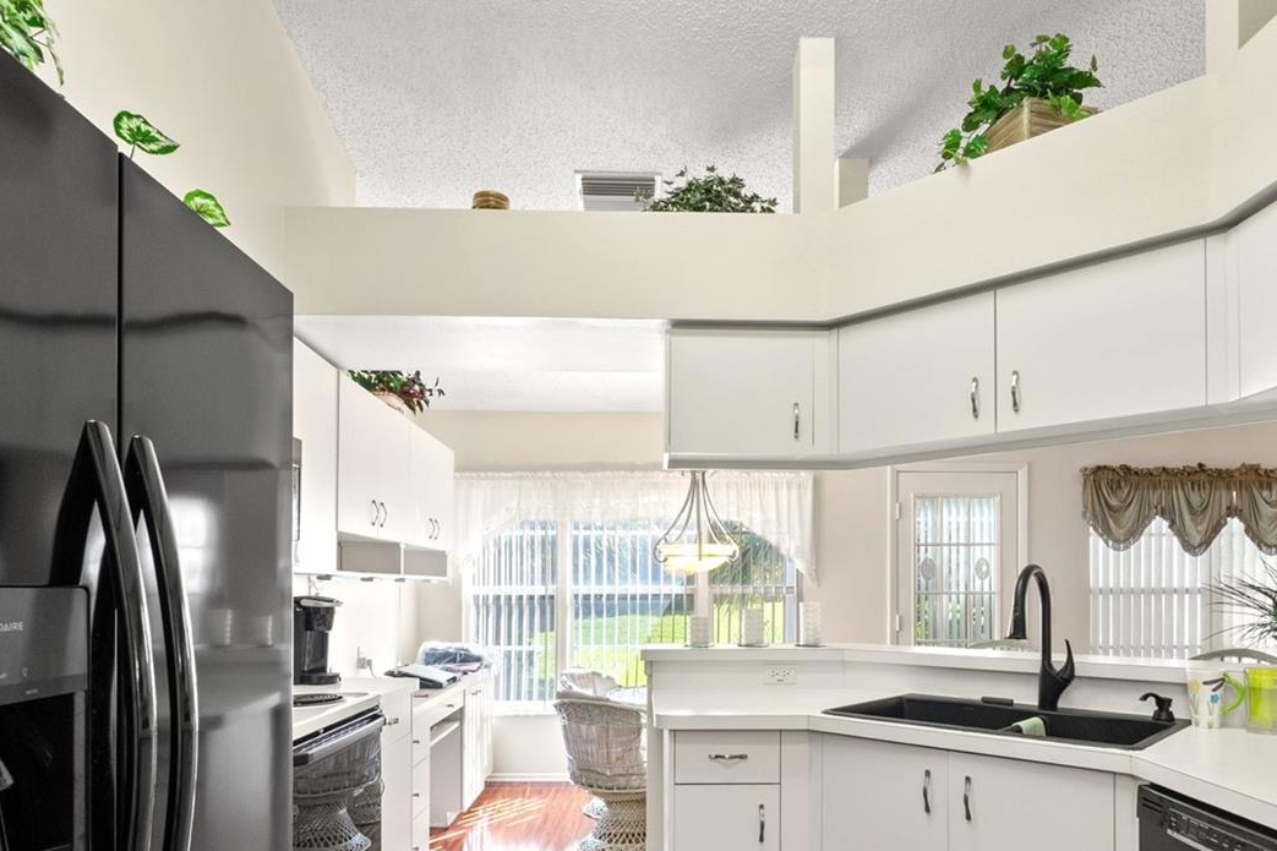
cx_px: 670
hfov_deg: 76.1
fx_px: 816
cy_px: 594
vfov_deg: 53.6
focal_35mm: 23
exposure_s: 1/10
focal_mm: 10
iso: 400
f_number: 8
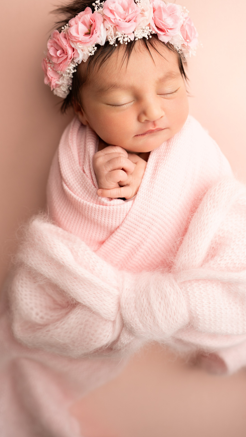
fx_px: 557
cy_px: 171
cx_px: 144
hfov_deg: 24.9
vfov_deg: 42.6
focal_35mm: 48
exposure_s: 1/200
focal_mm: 35
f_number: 2.5
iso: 100
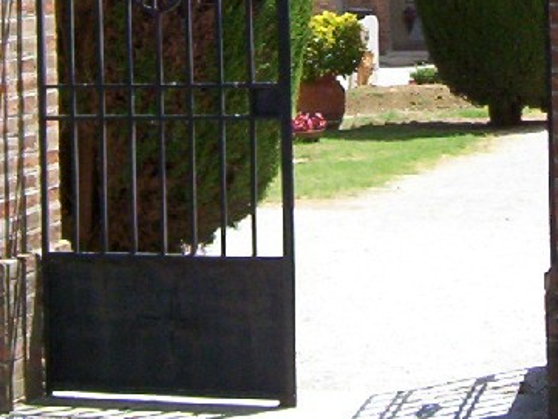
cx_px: 317
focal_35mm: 118
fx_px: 1903
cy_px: -139
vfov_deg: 12.2
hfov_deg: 16.7
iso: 100
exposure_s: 1/452
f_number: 5.24
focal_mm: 5.54
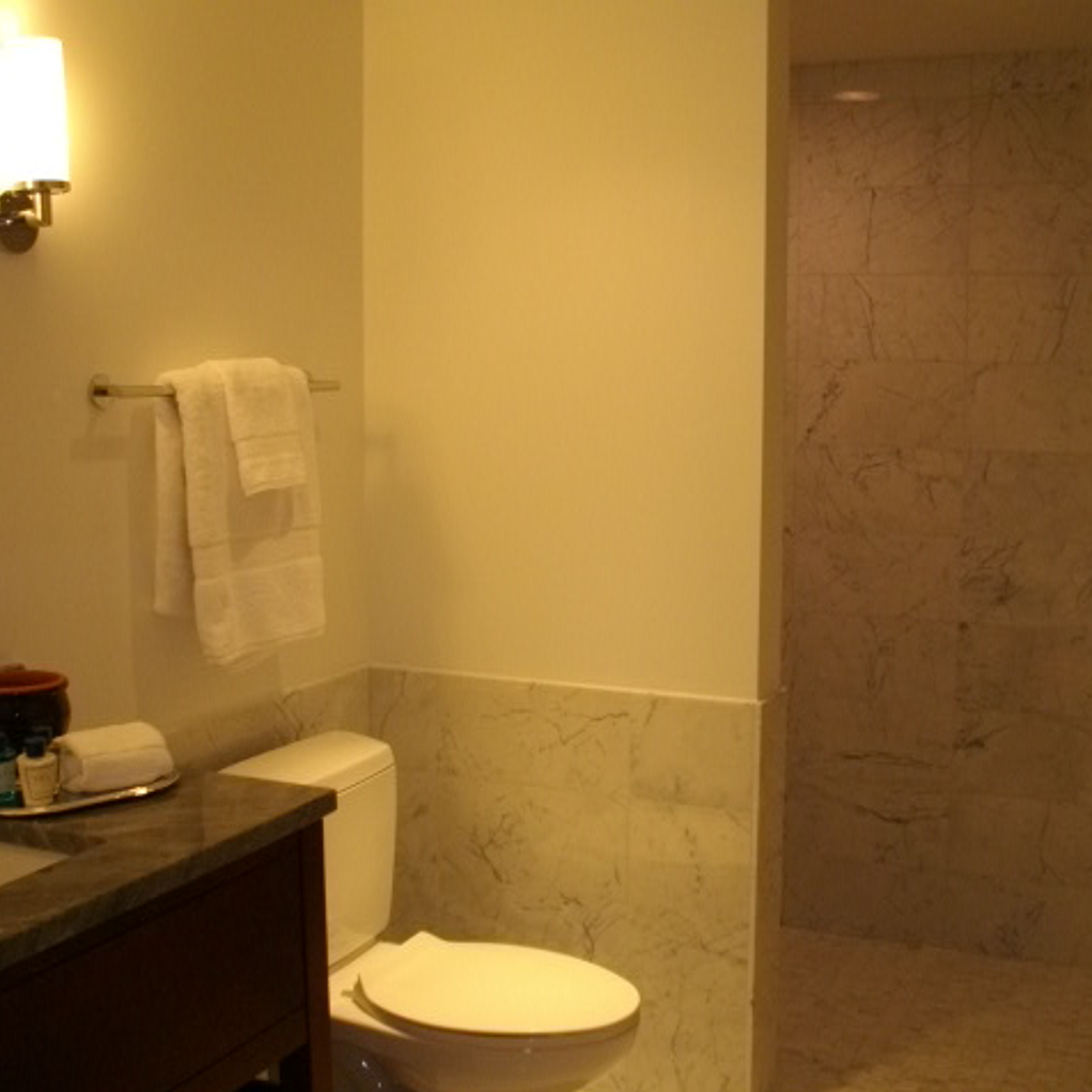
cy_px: 548
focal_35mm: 44
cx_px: 567
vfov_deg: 38.3
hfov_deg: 38.3
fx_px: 1570
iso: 200
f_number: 2.8
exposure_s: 1/80
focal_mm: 6.2
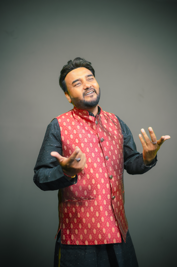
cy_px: 134
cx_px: 88
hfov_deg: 37.8
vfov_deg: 54.5
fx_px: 258
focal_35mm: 35
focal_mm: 35
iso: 640
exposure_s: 1/200
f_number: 2
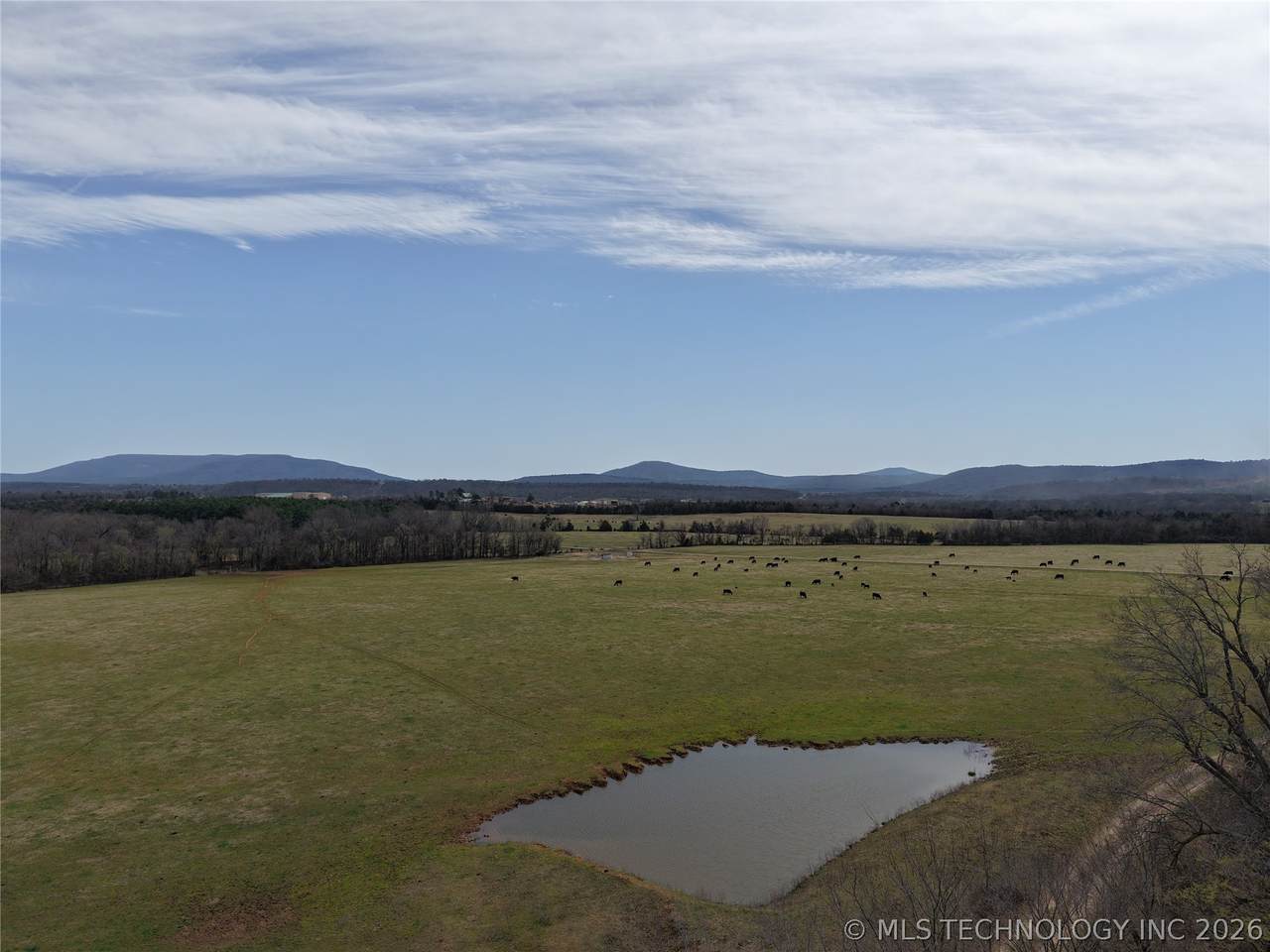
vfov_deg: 56.8
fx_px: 881
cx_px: 635
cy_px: 476
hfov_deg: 71.6
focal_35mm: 24
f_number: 1.8
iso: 180
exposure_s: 1/6400
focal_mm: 8.67
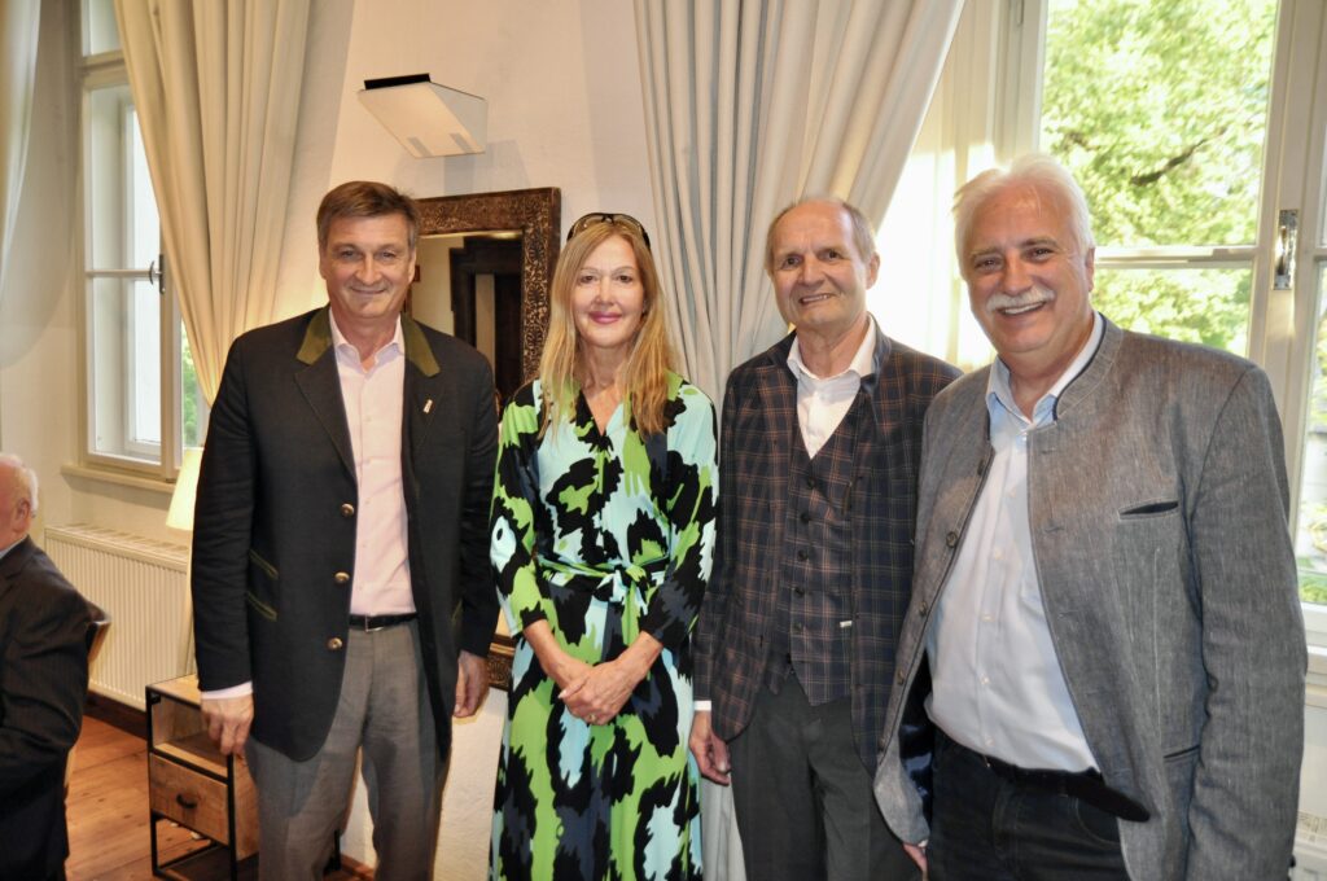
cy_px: 440
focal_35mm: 28
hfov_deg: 64.6
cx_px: 664
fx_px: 1049
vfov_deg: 45.6
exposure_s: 1/60
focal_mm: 19
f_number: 2.8
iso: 800
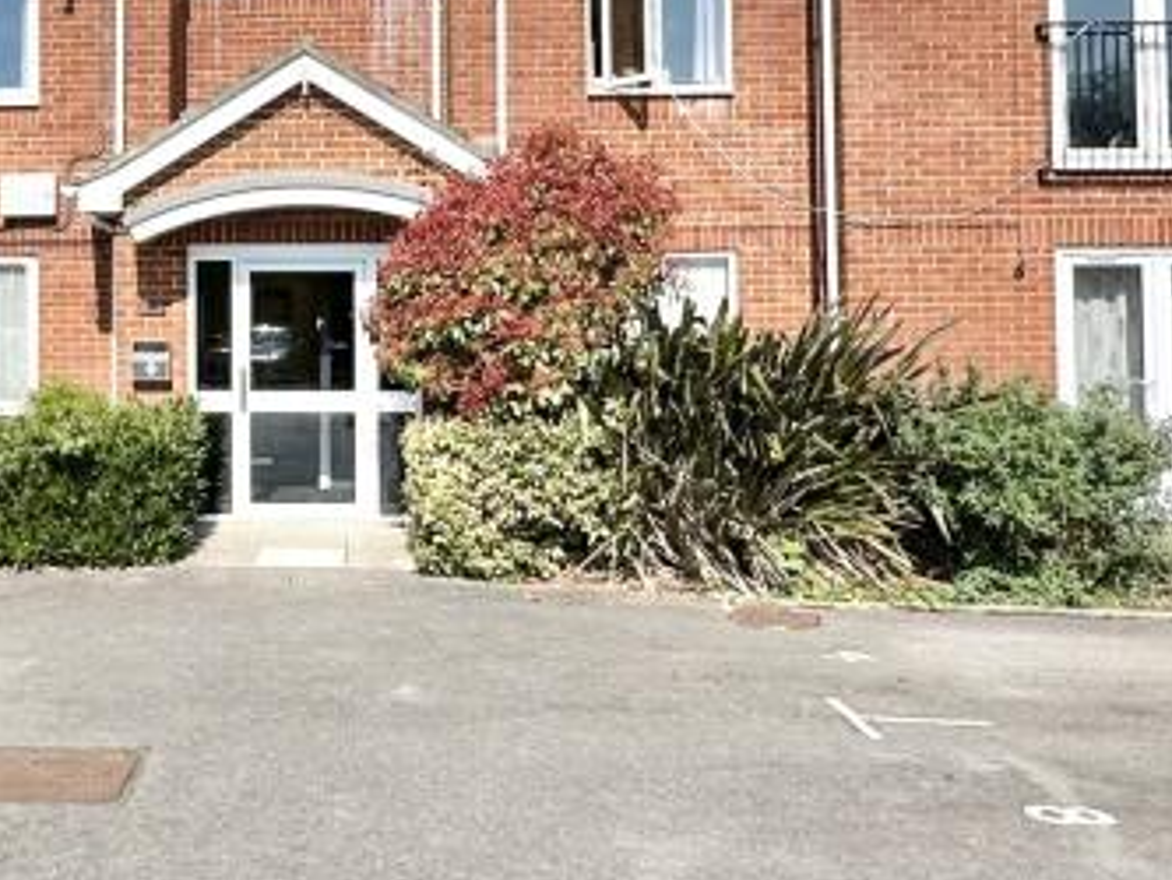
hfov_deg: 42.4
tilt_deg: +2.5
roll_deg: +0.9
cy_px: 239
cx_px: 278
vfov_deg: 33.1
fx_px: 1456
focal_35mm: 43
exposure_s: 1/3040
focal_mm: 2.22
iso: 50
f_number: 2.2
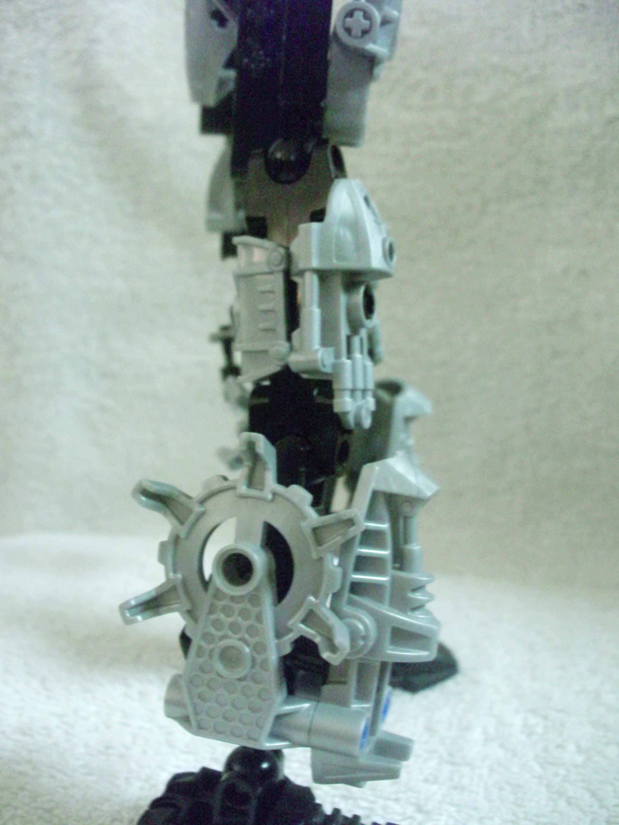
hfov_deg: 37.7
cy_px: 412
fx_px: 906
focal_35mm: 38
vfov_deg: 49.0
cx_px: 310
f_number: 3.1
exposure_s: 1/17
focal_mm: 6.3
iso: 1600
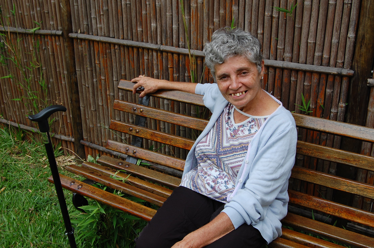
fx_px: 436
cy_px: 124
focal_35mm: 42
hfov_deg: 46.5
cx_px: 187
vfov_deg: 31.8
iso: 200
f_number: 8
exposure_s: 1/160
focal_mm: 28
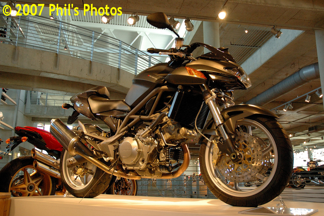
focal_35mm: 36
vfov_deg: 36.8
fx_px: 324
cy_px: 108
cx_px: 162
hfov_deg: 53.2
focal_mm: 24
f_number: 3.8
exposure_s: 1/60
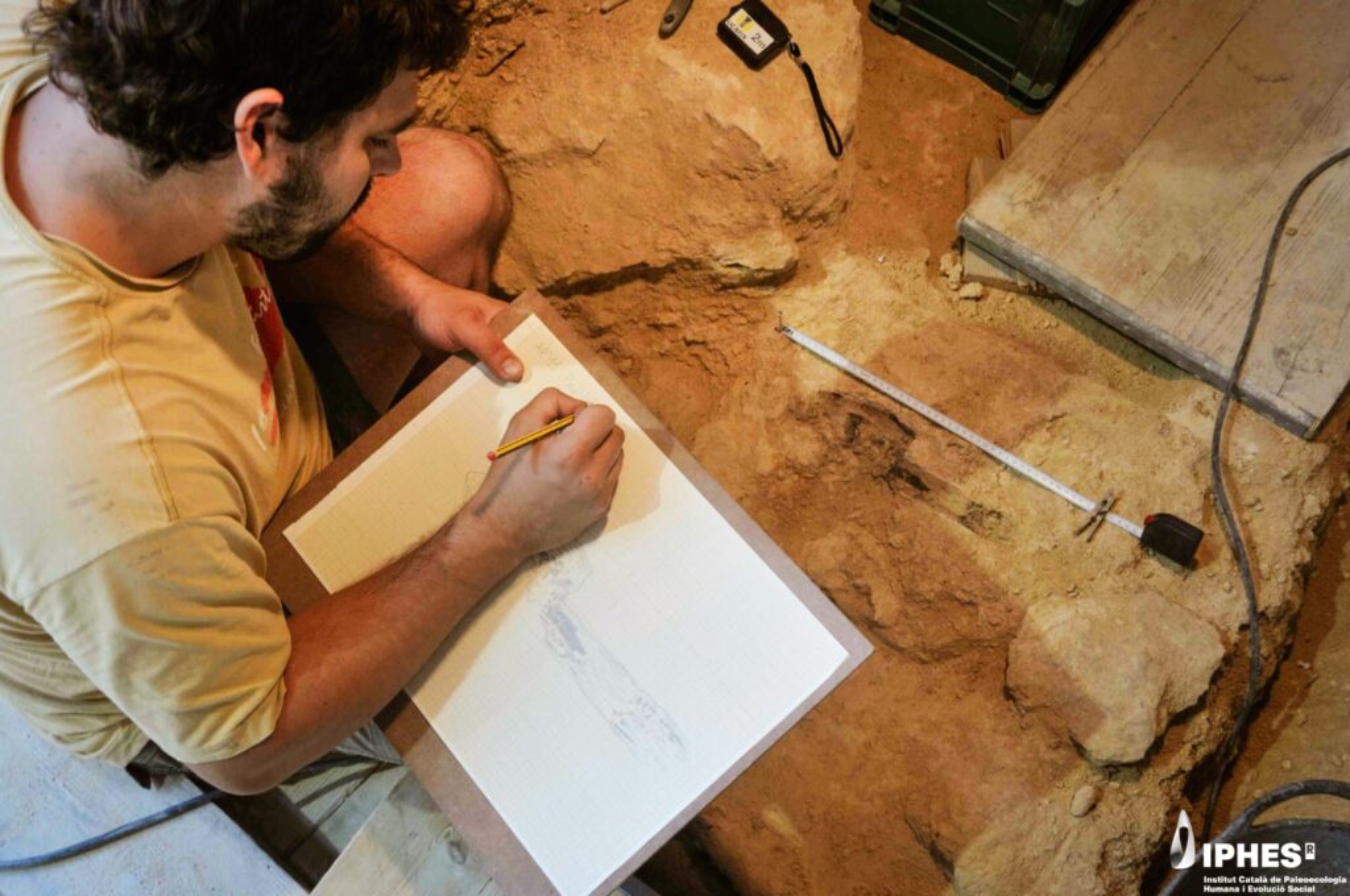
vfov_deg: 34.1
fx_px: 1461
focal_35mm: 39
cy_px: 448
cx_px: 675
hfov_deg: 49.6
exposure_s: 1/15
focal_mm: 26
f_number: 4.5
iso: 200
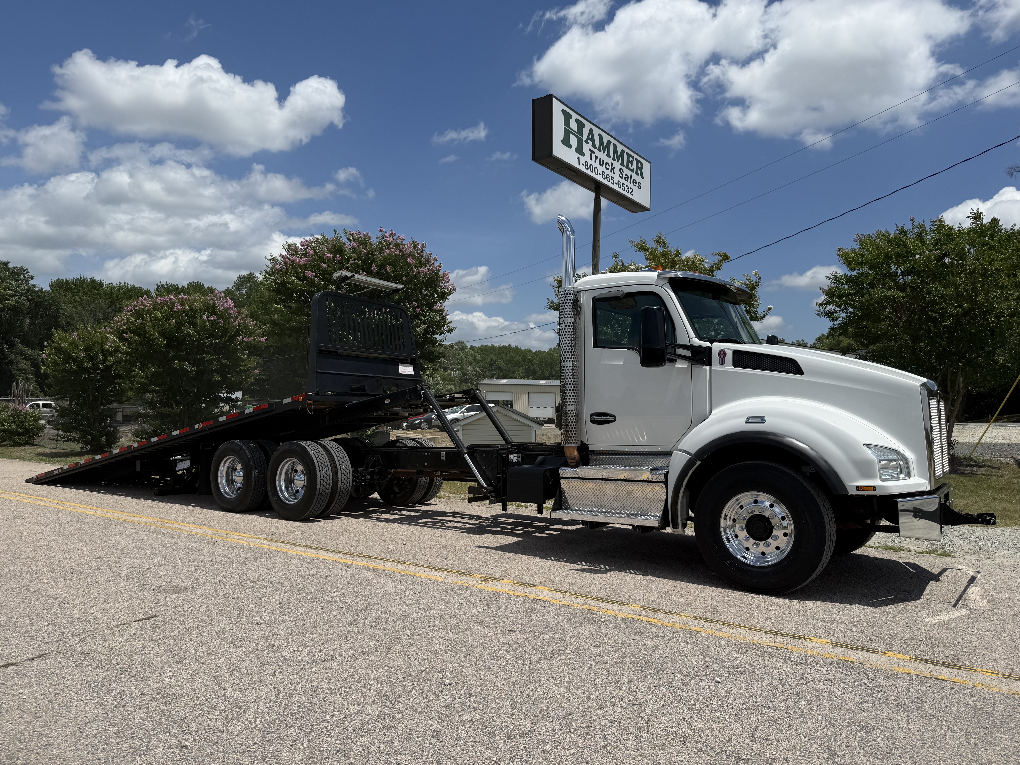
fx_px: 707
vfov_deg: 56.8
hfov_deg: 71.6
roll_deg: -1.7
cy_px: 382
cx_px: 510
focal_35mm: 24
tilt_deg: +0.5
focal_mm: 6.76
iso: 80
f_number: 1.78
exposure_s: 1/8130
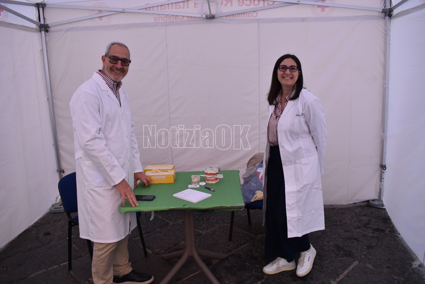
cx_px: 212
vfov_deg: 48.0
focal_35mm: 27
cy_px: 142
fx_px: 319
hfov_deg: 67.4
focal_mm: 18
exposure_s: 1/250
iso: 400
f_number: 5.6
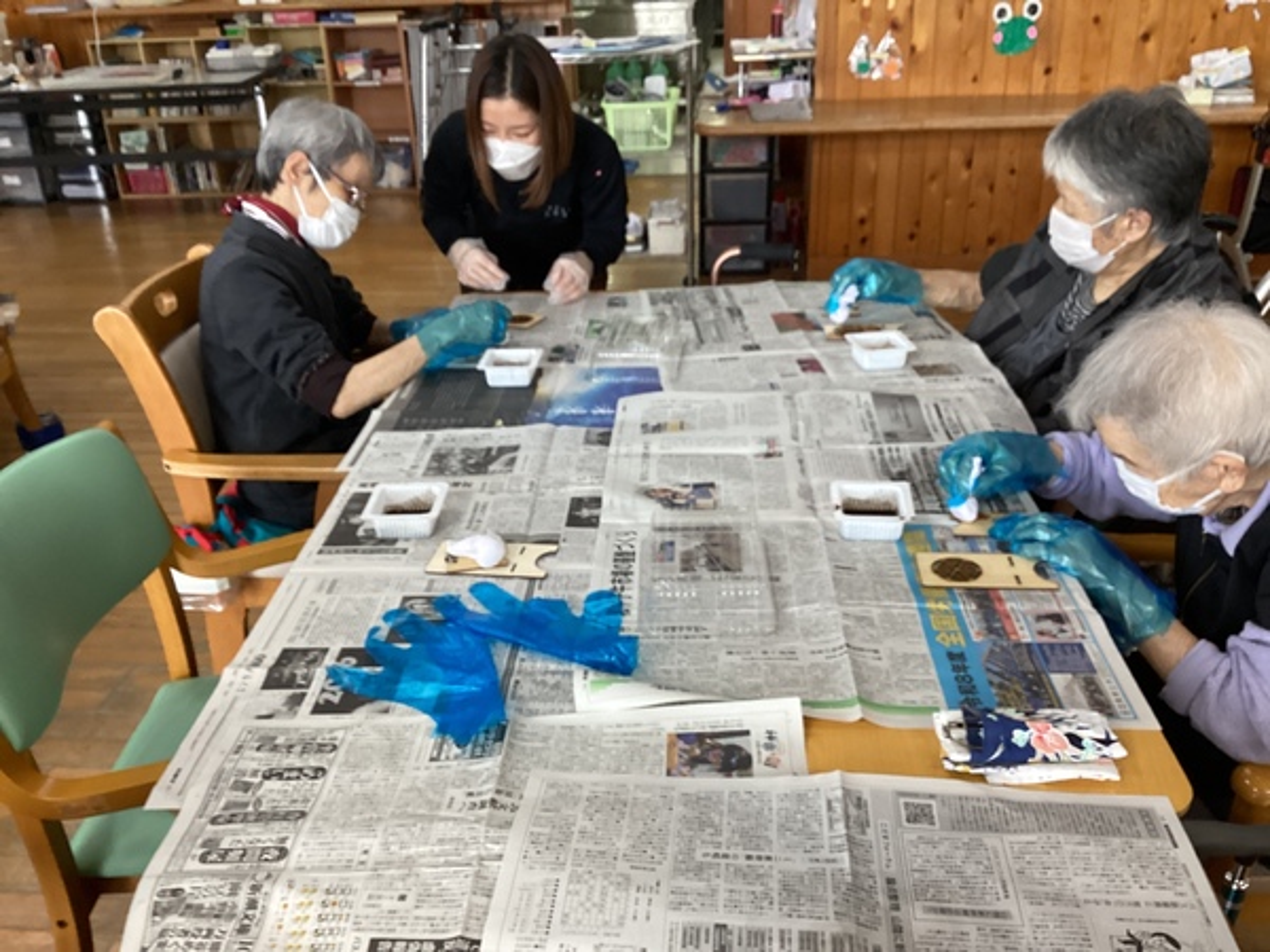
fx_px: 1137
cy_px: 476
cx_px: 635
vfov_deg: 45.4
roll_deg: +1.7
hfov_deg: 58.4
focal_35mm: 31
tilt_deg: -27.6
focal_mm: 3.3
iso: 200
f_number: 2.4
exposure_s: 1/60
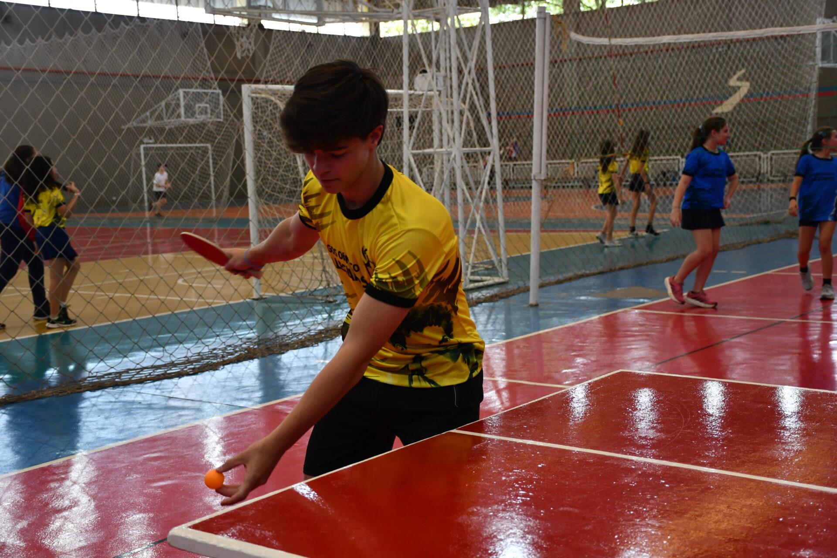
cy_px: 279
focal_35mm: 51
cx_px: 418
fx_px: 1186
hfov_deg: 38.9
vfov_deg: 26.5
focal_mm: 34
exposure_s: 1/250
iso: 800
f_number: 4.2
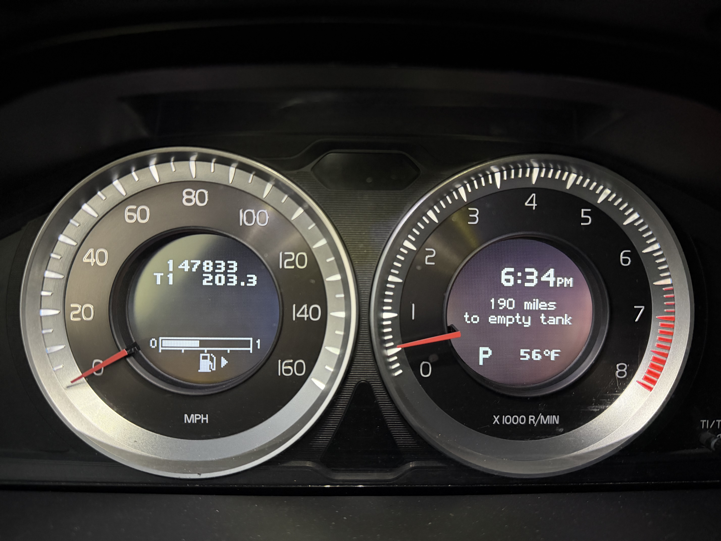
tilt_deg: -22.9
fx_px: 500
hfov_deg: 71.6
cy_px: 270
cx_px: 360
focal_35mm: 24
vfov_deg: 56.8
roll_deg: -1.5
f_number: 1.78
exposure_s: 1/33
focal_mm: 6.76
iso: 800
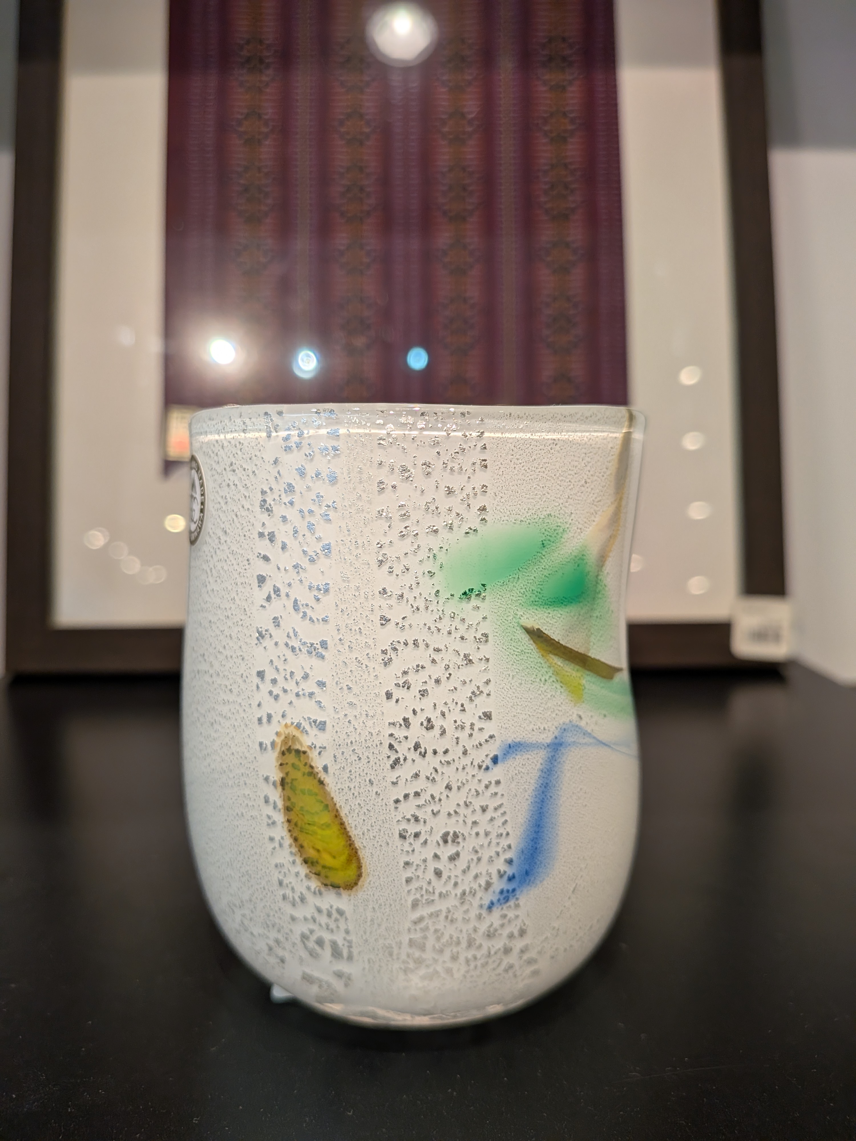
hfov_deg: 56.8
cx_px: 428
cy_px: 570
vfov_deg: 71.6
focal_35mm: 24
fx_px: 791
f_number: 1.7
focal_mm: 4.53
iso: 28
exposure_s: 1/220
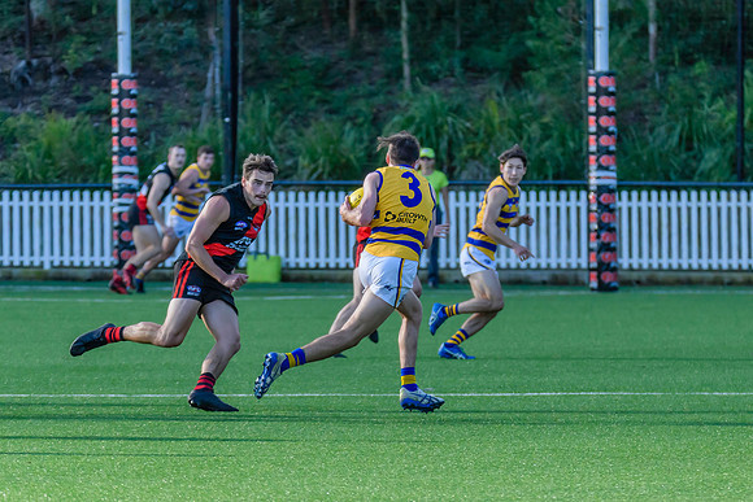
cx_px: 469
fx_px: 9814
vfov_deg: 2.9
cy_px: 313
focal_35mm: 469
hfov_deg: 4.4
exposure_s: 1/2000
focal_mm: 240
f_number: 5.3
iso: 800
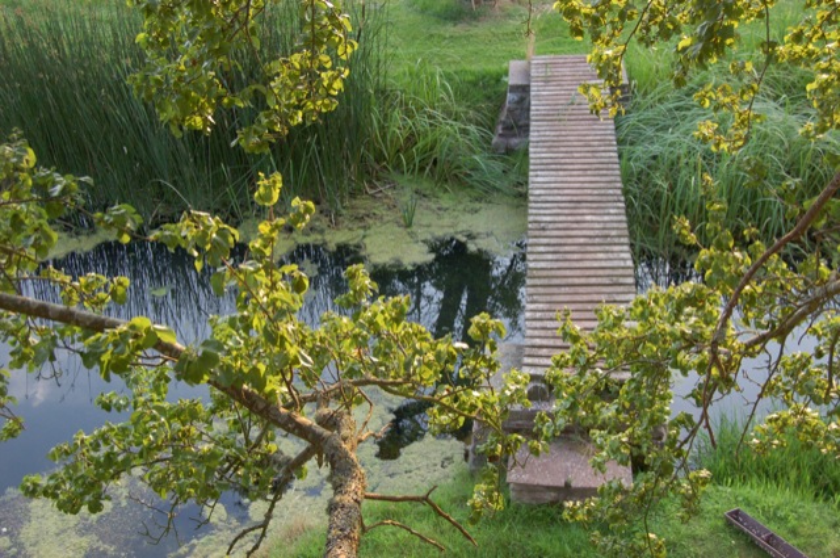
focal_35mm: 45
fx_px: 1049
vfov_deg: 29.8
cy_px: 279
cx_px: 420
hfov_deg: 43.7
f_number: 5.6
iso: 800
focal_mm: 30
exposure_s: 1/125
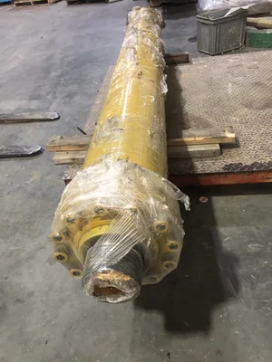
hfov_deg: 49.7
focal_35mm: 28
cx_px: 136
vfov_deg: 63.4
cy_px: 181
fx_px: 293
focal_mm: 3.99
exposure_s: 1/15
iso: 80
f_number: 1.8
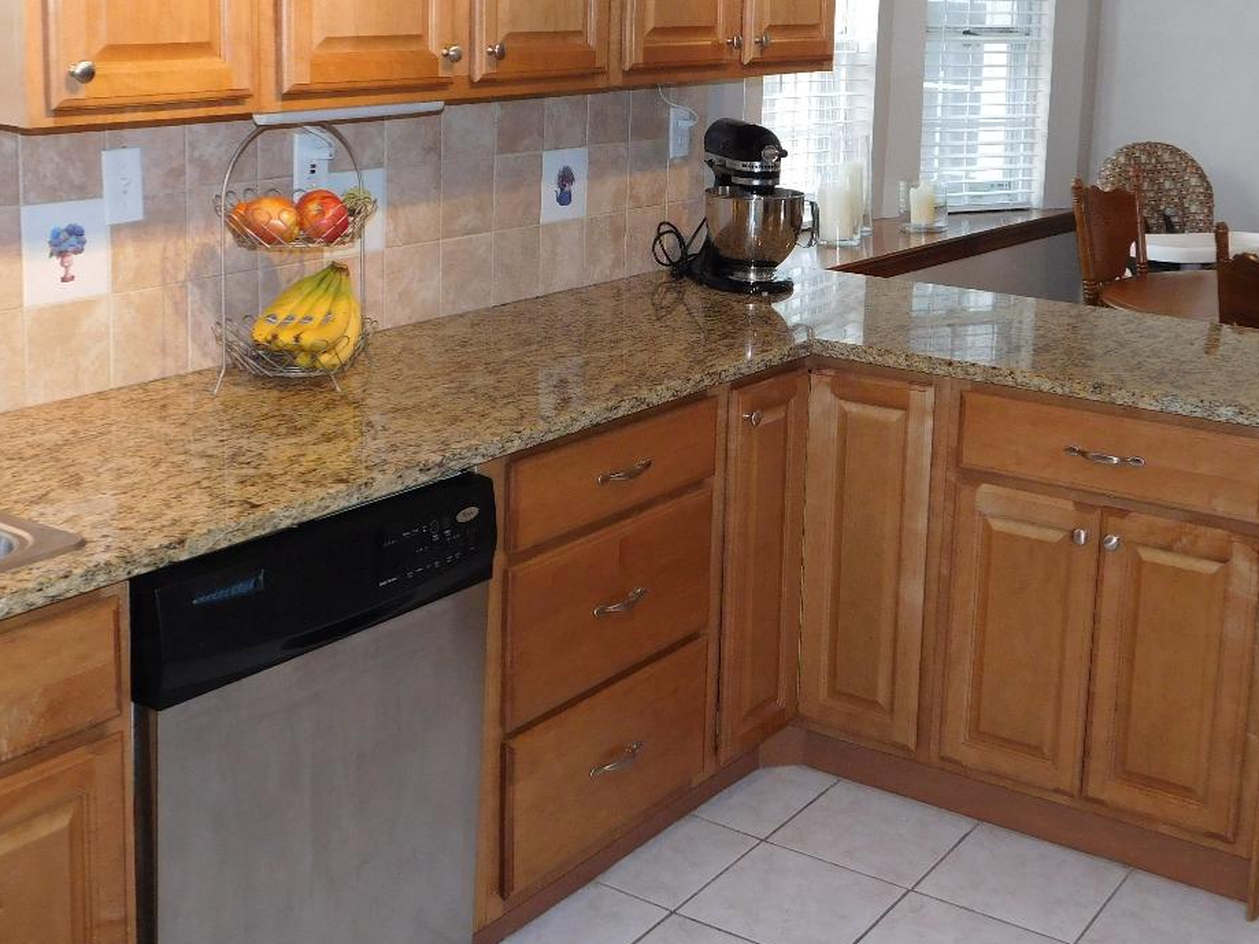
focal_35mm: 47
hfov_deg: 40.3
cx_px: 721
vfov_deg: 30.5
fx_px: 1709
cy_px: 275
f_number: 3.2
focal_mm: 5.3
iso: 200
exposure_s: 1/30
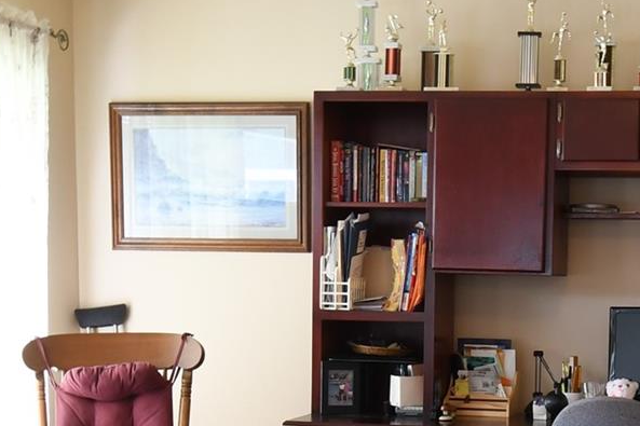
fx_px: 1440
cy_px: 414
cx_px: 519
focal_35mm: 81
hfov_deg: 24.6
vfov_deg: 16.5
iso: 500
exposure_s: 1/15
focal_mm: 15
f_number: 7.1
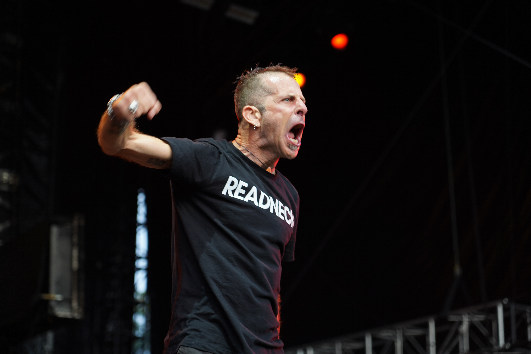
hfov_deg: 19.5
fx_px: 1549
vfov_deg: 13.0
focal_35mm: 105
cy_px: 177
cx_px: 266
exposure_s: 1/125
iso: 400
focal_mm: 105
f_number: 4
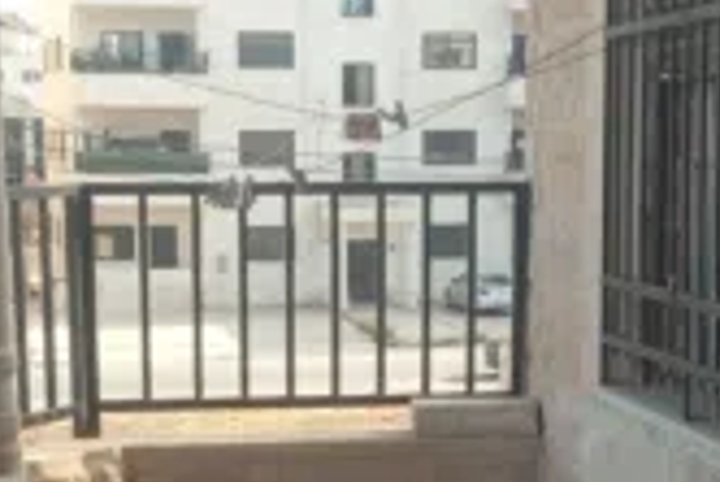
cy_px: 569
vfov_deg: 12.4
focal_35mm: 108
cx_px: 399
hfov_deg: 18.9
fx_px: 2162
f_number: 2.2
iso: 116
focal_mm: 3.79
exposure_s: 1/368
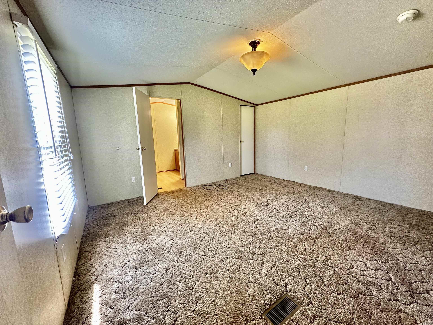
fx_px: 175
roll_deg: +1.6
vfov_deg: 85.7
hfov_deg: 102.1
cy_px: 162
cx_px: 216
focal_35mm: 14
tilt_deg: -9.1
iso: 200
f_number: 2.2
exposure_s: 1/60
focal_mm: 2.22
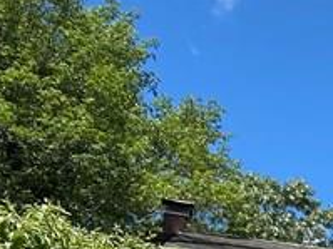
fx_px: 1288
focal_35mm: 134
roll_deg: +2.3
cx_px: 848
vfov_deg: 10.4
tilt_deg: +13.1
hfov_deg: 11.6
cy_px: 453
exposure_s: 1/1754
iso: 32
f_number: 1.8
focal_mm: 4.25
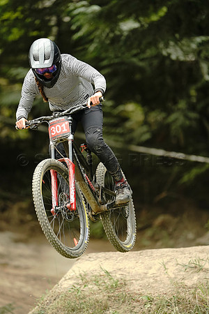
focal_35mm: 600
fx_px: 5225
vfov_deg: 3.4
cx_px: 104
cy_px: 157
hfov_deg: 2.3
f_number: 4
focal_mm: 600
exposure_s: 1/1000
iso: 2000
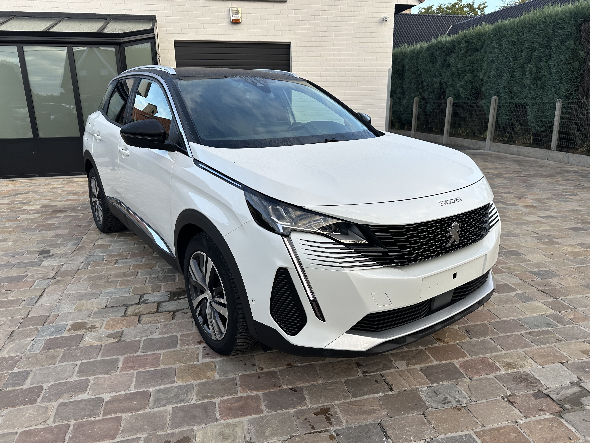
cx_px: 295
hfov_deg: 71.6
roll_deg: +0.0
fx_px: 409
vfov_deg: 56.8
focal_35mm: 24
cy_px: 222
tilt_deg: -15.9
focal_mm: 6.86
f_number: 1.78
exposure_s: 1/791
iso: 80
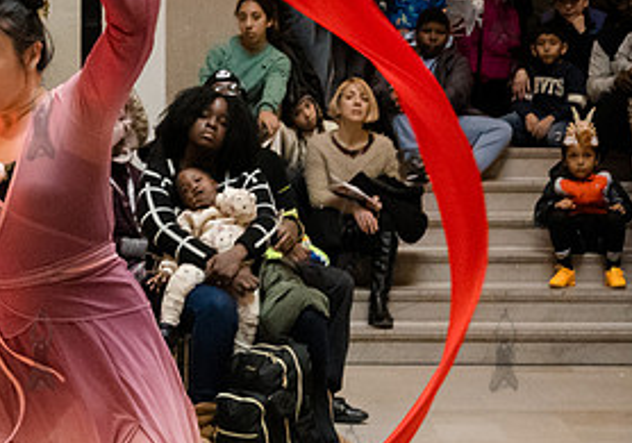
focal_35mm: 181
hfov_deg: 11.1
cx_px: 95
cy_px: 396
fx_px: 3229
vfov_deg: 7.8
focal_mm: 50
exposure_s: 1/250
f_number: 6.3
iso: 6400
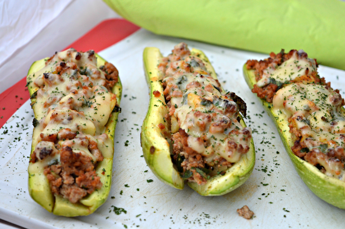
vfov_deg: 16.5
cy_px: 114
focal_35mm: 82
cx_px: 172
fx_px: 790
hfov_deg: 24.6
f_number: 5.6
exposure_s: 1/50
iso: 400
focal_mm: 55
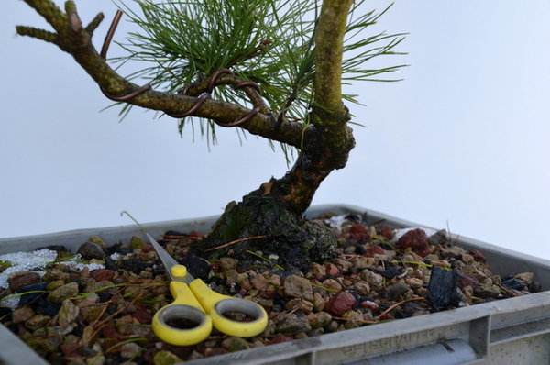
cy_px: 182
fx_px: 869
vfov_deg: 23.7
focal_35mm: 57
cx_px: 275
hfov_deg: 35.1
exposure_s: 1/80
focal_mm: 38
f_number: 7.1
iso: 100
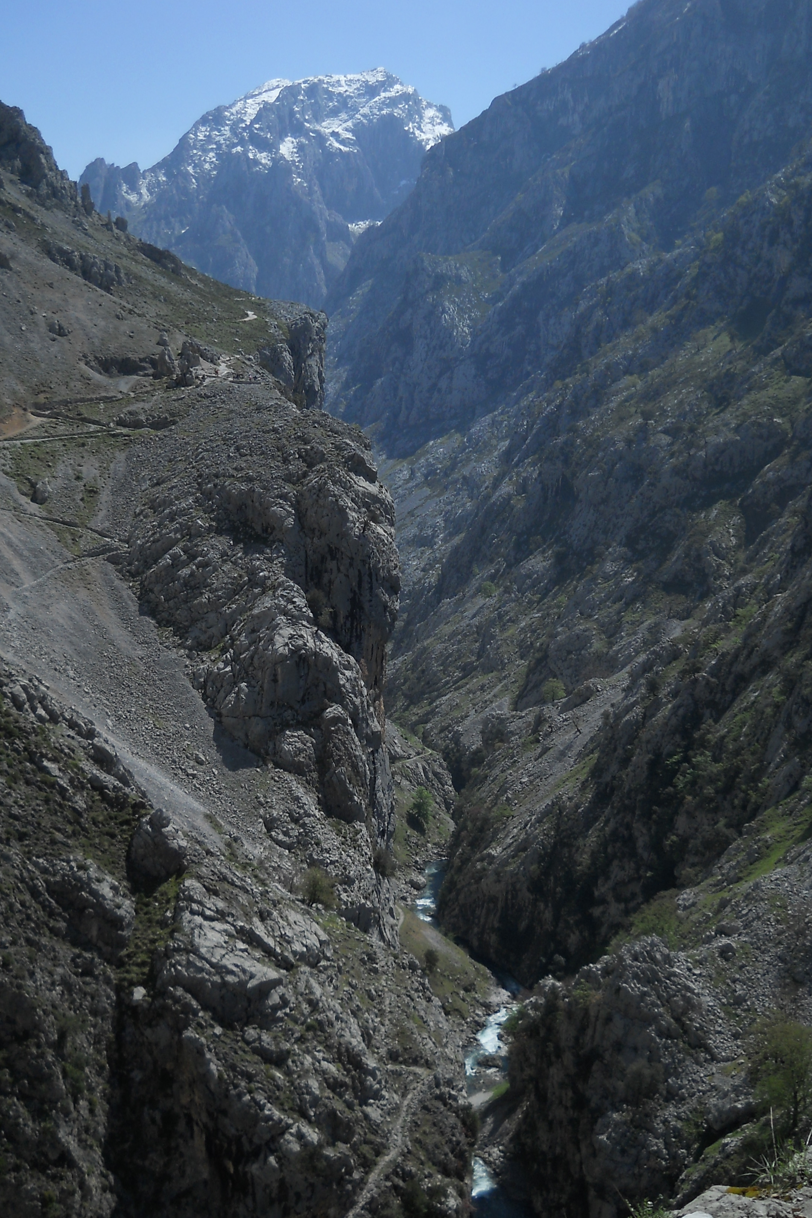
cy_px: 607
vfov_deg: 45.4
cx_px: 355
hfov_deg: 31.2
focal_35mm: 43
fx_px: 1455
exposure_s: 1/500
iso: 80
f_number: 5.5
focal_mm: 6.72
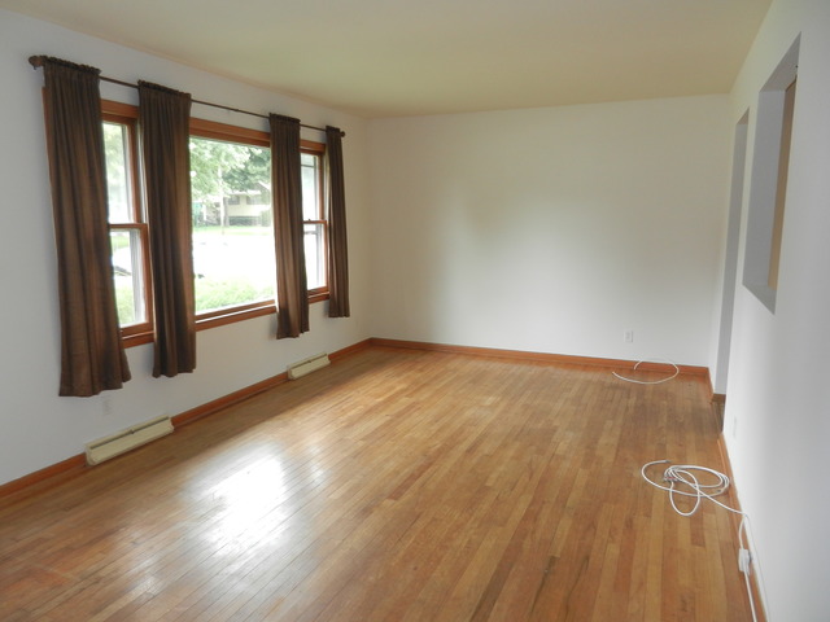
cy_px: 311
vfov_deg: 54.9
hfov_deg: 69.4
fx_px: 599
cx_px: 415
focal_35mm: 25
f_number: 3.5
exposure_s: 1/40
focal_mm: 4.5
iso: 160
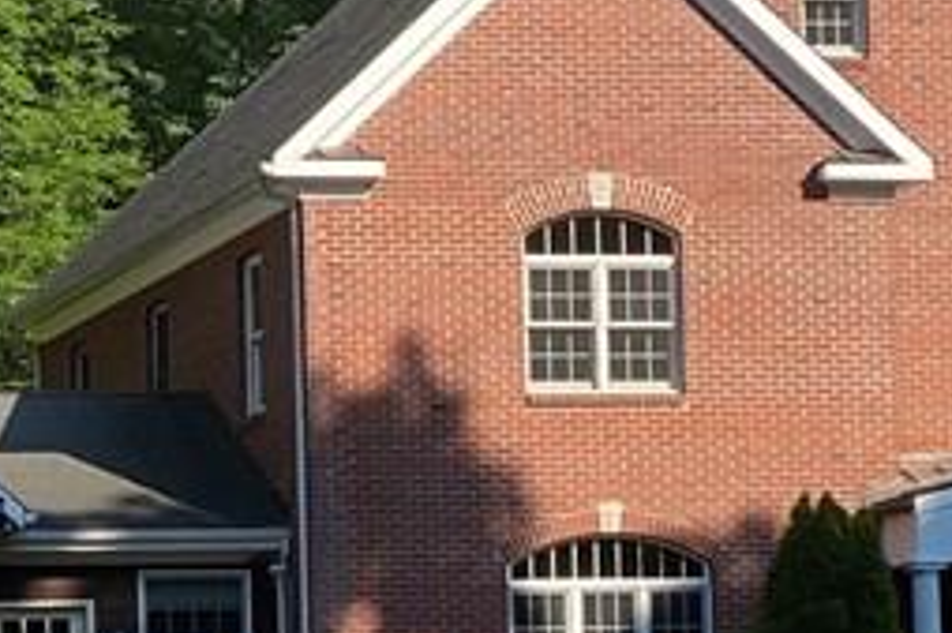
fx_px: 5761
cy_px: 449
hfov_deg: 9.4
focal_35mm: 218
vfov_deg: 6.3
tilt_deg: +4.6
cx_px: 146
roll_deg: +0.6
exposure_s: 1/695
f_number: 2
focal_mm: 6
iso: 20
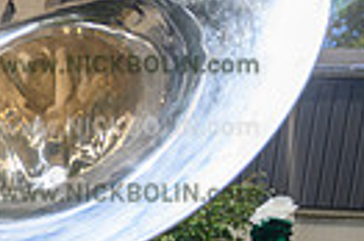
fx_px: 1070
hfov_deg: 15.1
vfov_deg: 11.4
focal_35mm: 106
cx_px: -392
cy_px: 512
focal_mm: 24
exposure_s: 1/1250
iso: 100
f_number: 4
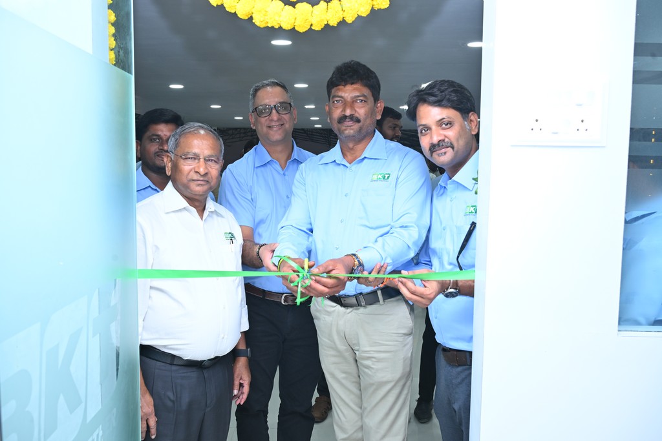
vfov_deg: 40.5
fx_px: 598
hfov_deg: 58.0
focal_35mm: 32
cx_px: 331
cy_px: 220
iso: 800
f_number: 7.1
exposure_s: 1/125
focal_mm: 32.5
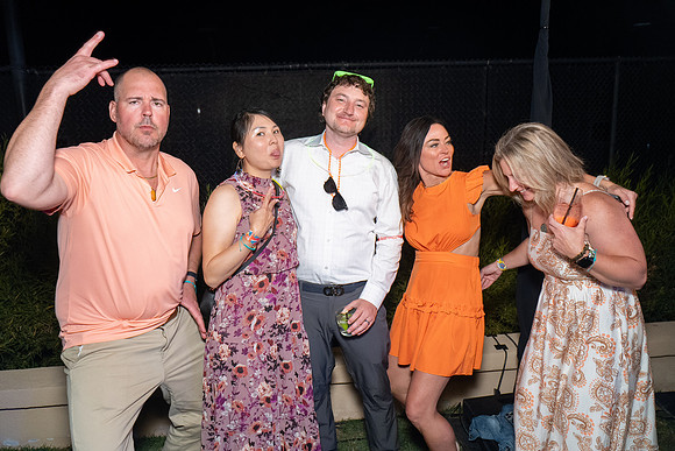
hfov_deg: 65.5
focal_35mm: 28
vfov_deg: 46.4
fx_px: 525
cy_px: 226
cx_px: 338
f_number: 4
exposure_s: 1/80
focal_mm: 28
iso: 3200
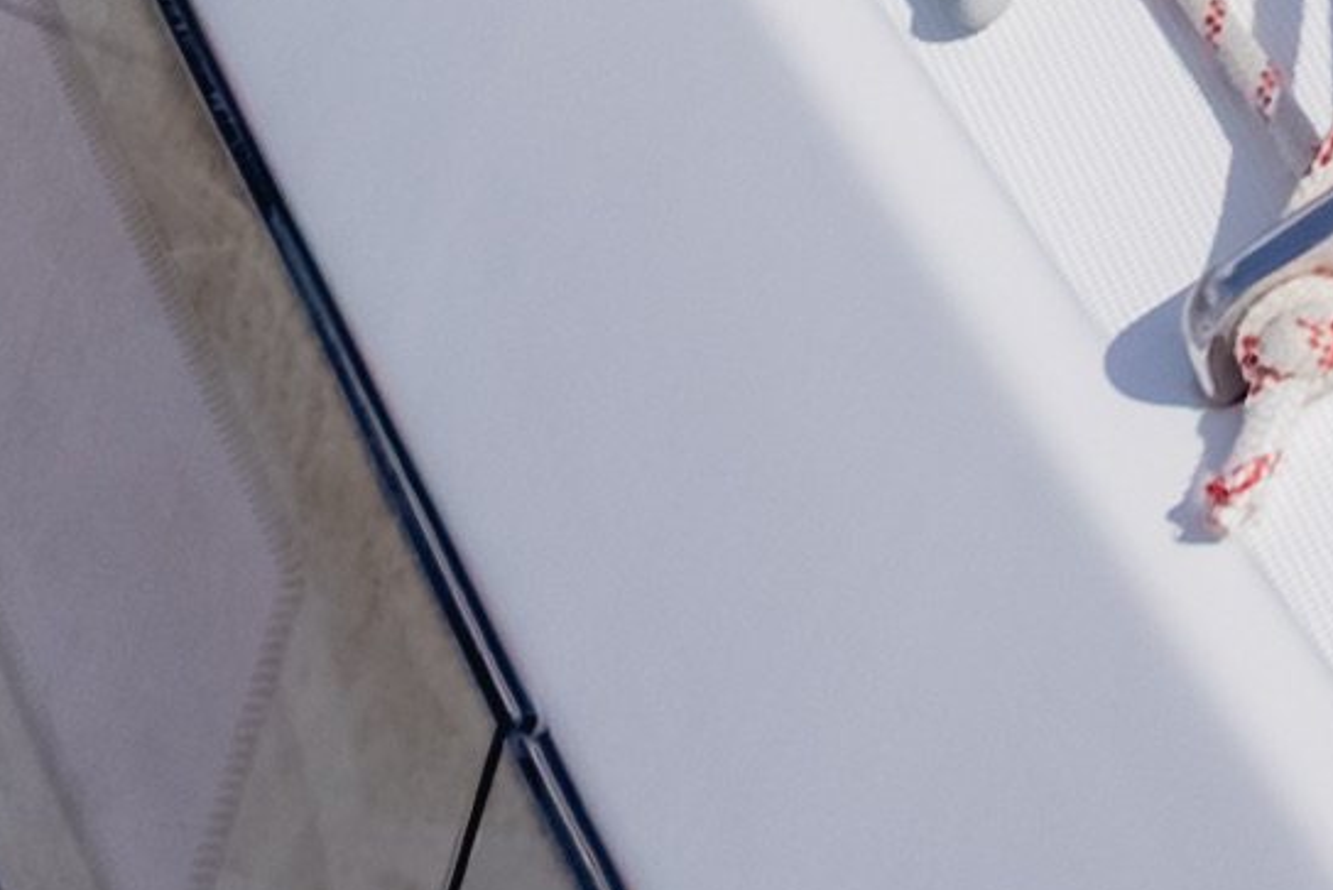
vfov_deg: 8.4
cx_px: 2748
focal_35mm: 124
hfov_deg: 13.8
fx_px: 4592
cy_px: -2138
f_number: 9
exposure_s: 1/8000
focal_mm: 16
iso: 320
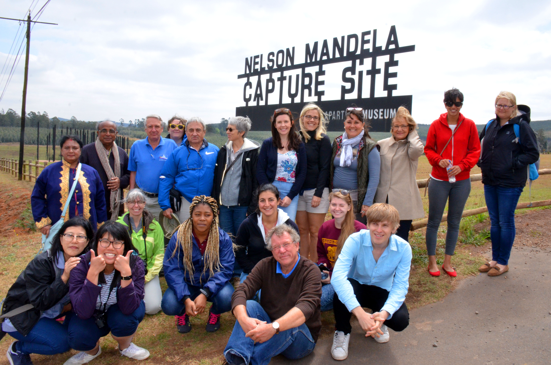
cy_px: 182
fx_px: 412
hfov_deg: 67.5
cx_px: 276
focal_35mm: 27
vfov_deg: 47.7
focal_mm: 18
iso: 1600
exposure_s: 1/250
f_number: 22
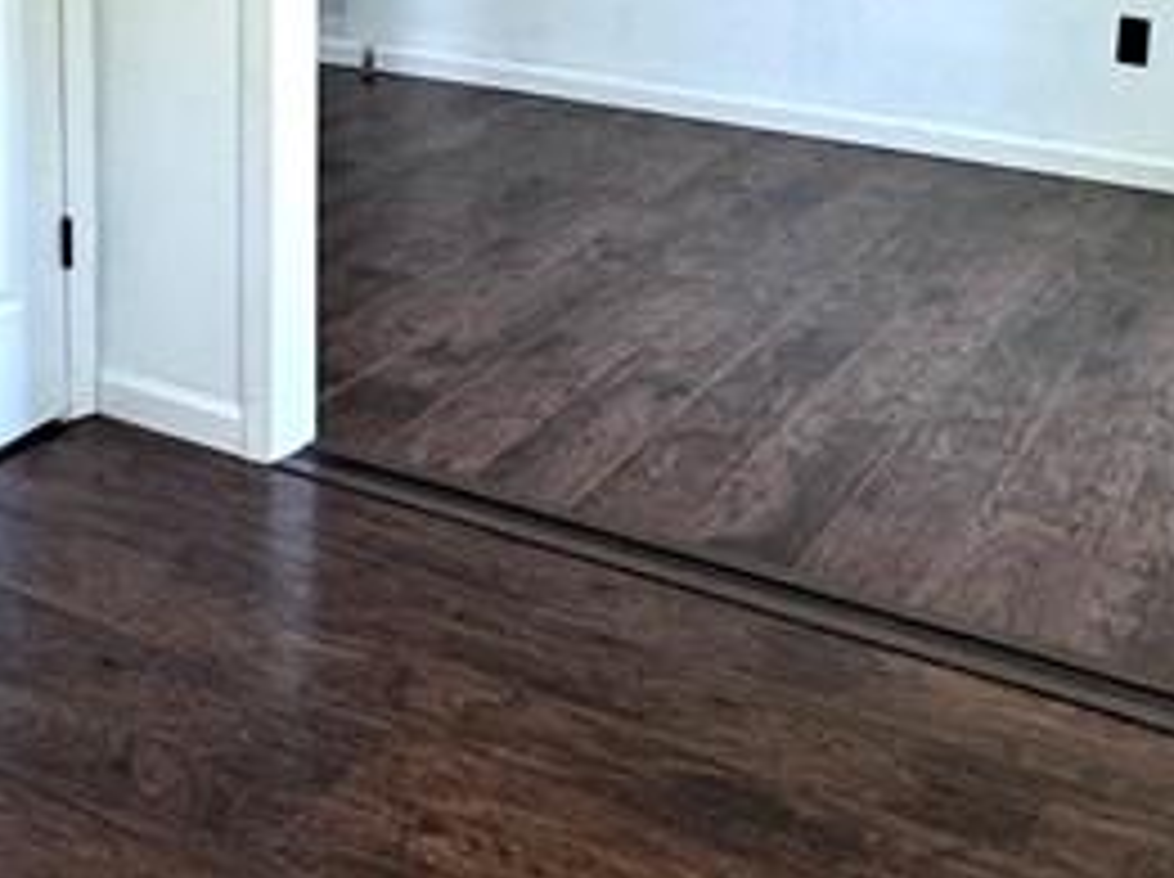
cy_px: -158
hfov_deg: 34.5
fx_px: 1863
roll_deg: -0.2
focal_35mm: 55
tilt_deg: -5.7
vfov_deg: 24.2
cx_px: 355
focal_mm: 2.22
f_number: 2.2
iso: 200
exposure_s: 1/99
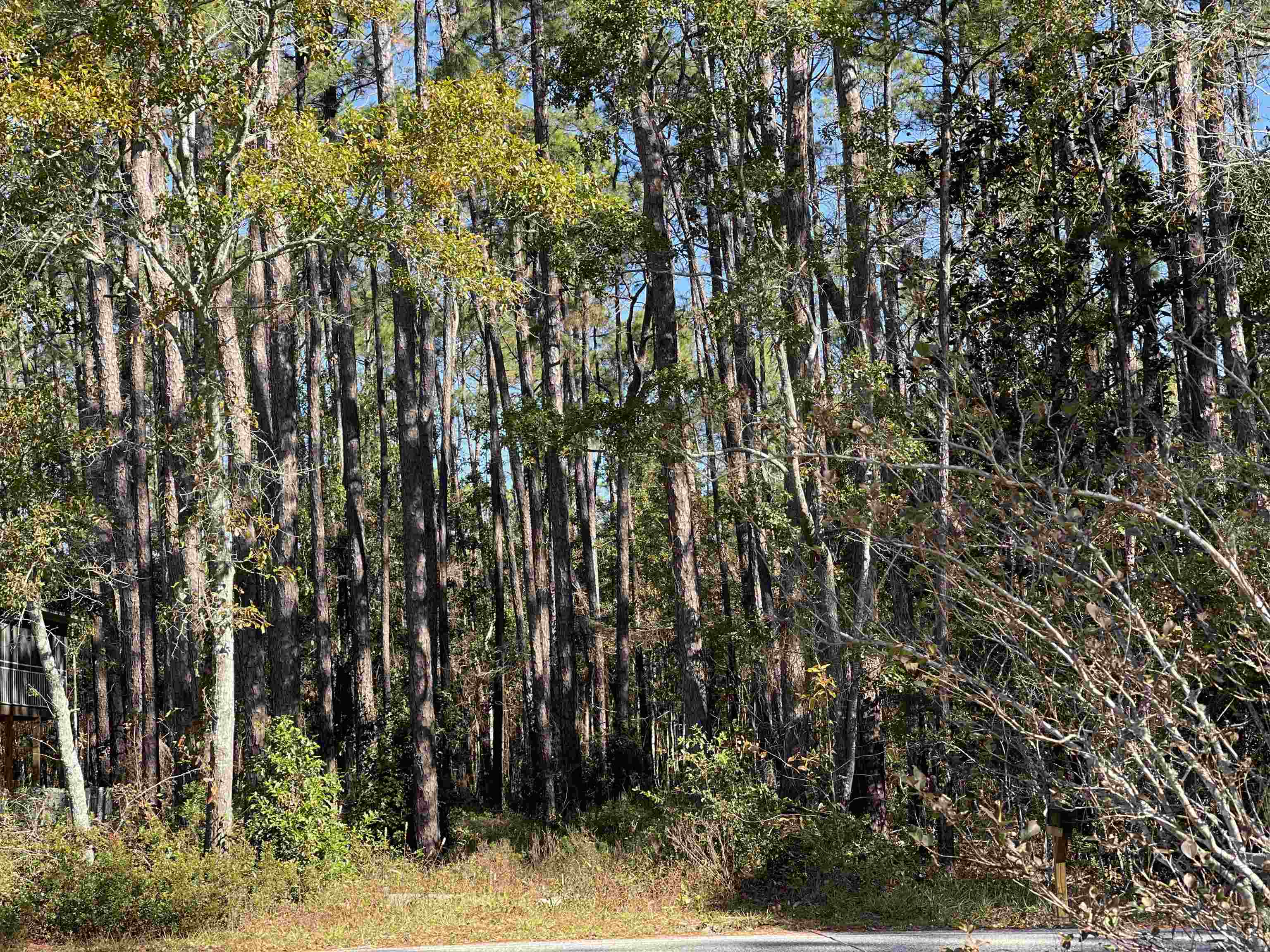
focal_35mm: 64
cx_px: 635
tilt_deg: +6.8
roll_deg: +1.3
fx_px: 2348
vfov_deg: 22.9
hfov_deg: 30.3
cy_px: 476
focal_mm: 7.5
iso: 25
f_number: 2.2
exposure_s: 1/241
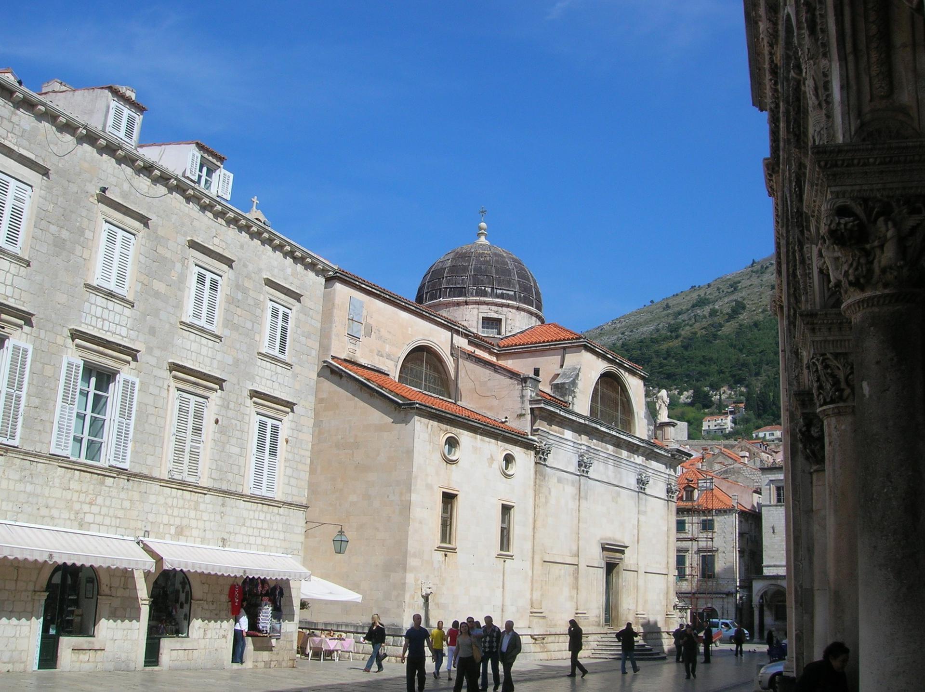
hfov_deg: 52.7
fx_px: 934
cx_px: 462
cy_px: 346
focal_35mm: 35
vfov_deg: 40.6
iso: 50
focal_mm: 5.8
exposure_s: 1/611
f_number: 4.9
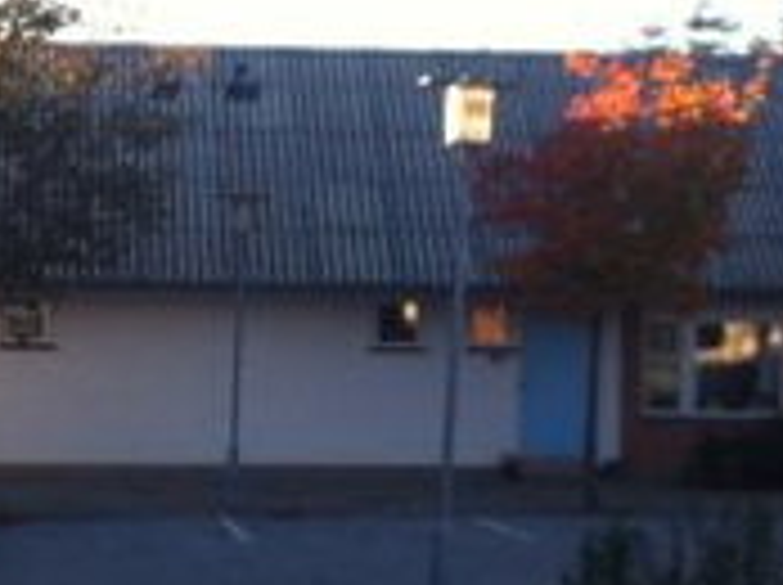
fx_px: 3275
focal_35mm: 145
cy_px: 369
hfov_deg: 13.6
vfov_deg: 10.2
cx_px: 346
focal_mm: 3.85
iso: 80
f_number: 2.8
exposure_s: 1/299
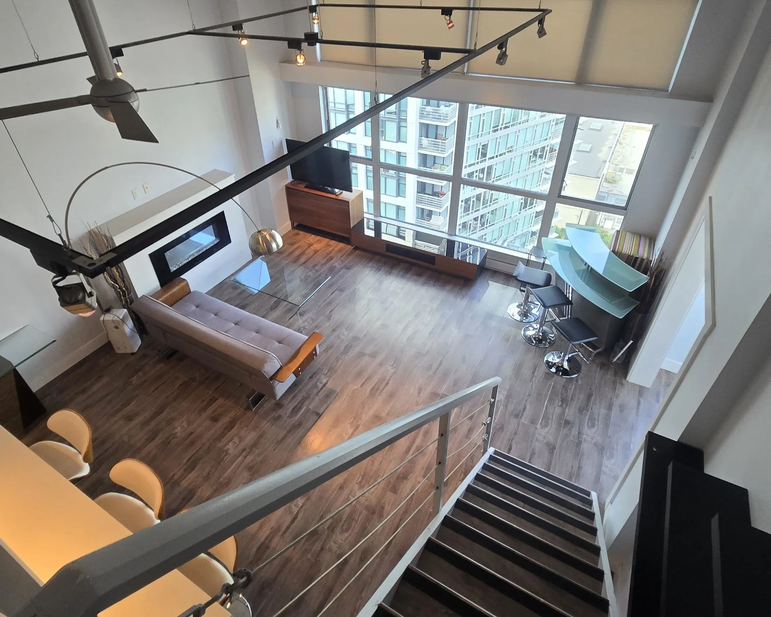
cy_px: 278
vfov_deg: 73.6
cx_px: 363
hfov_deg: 86.3
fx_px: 411
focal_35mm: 18
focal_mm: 2.2
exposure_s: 1/60
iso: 80
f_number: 2.2
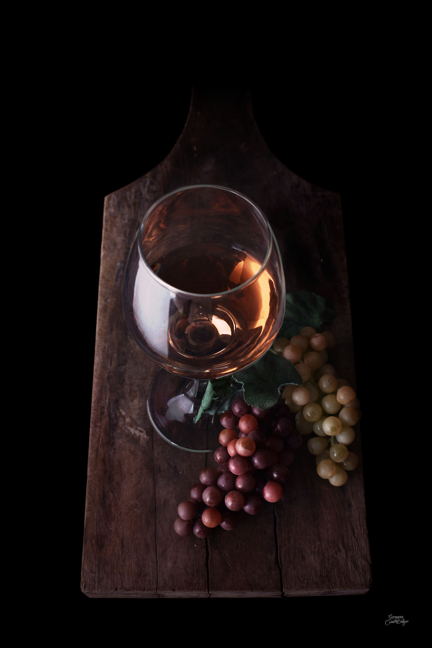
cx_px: 216
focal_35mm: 51
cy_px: 324
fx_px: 918
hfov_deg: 26.5
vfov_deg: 38.9
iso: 100
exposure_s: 6
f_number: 8
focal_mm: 34
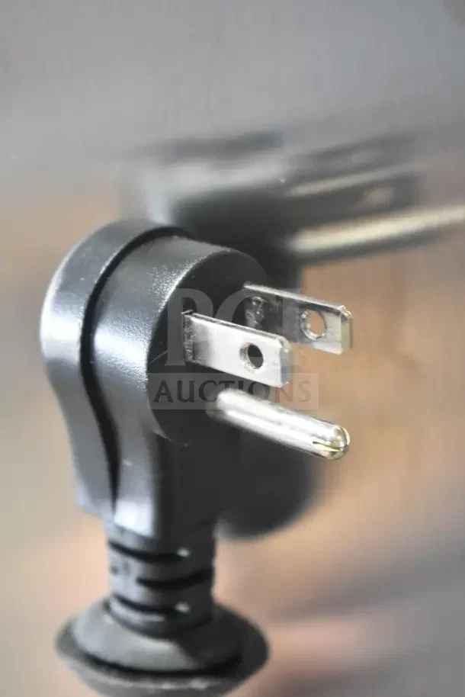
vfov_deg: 24.6
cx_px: 232
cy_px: 348
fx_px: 1597
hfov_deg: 16.6
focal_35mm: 82
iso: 3600
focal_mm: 55
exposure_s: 1/100
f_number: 5.6
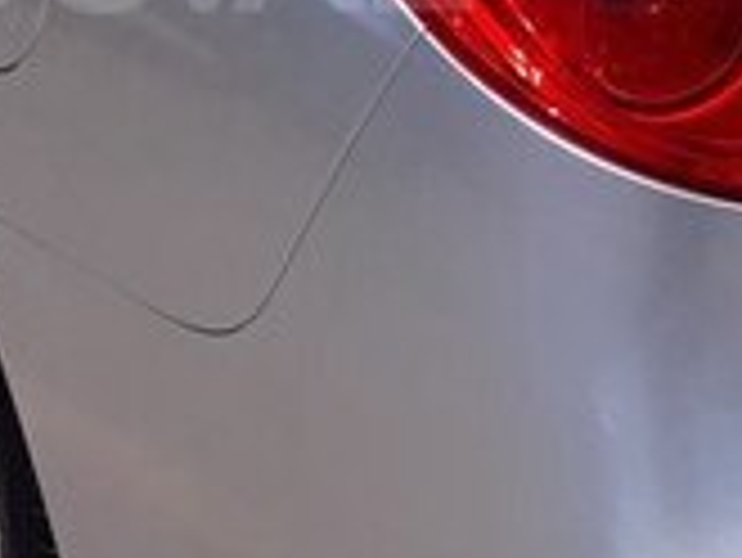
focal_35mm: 108
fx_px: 2317
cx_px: 13
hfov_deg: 17.8
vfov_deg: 13.5
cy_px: -56
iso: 40
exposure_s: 1/3268
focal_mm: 3.6
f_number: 1.9
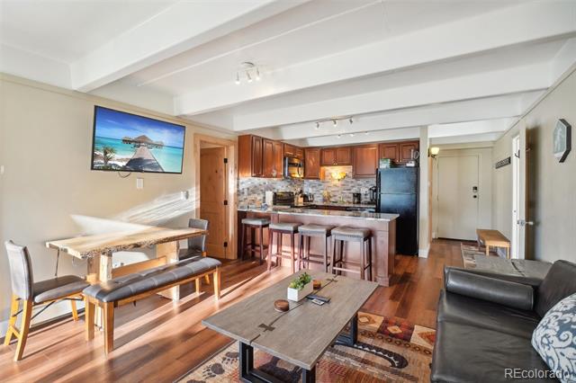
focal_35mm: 15
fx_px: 240
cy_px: 192
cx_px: 288
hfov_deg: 100.4
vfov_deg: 77.3
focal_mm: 10
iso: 400
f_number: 8
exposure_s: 1/10
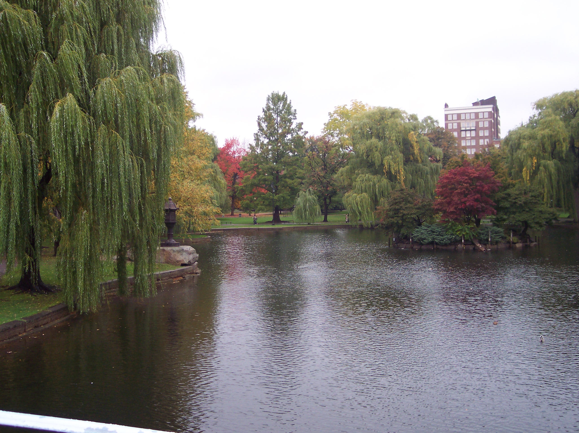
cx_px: 290
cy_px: 216
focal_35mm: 38
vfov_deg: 37.7
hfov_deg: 49.0
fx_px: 635
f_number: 2.8
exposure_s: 1/250
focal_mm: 8
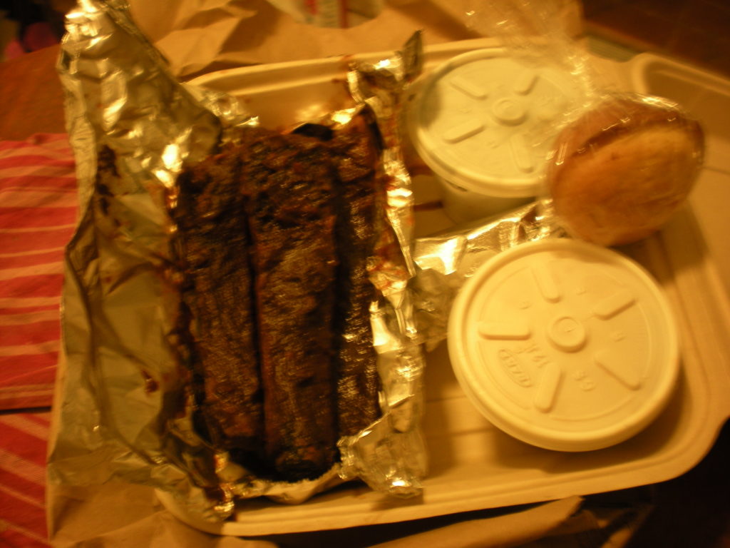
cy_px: 274
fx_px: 801
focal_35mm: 38
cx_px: 365
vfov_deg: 37.7
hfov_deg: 49.0
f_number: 3.1
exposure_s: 1/2.9
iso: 100
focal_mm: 6.3
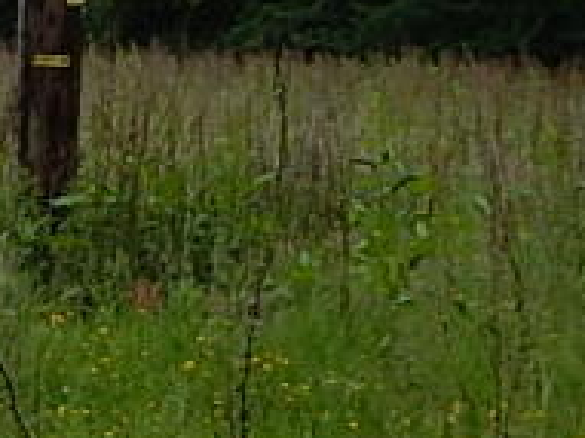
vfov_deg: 12.5
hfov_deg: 13.6
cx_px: -668
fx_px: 1993
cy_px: 116
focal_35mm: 118
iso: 125
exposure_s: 1/640
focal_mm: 4
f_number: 3
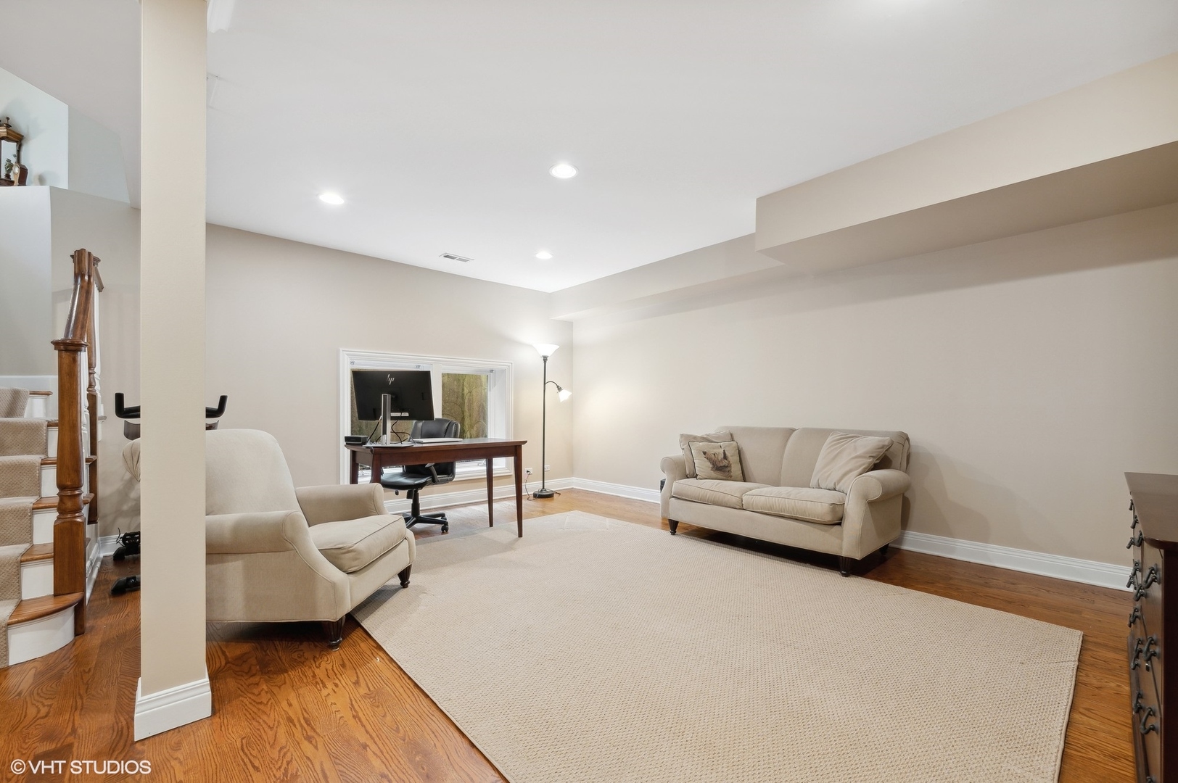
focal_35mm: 14
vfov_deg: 81.1
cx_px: 589
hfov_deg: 104.3
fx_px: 458
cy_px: 392
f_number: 9.5
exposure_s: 1/4
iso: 200
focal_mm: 14
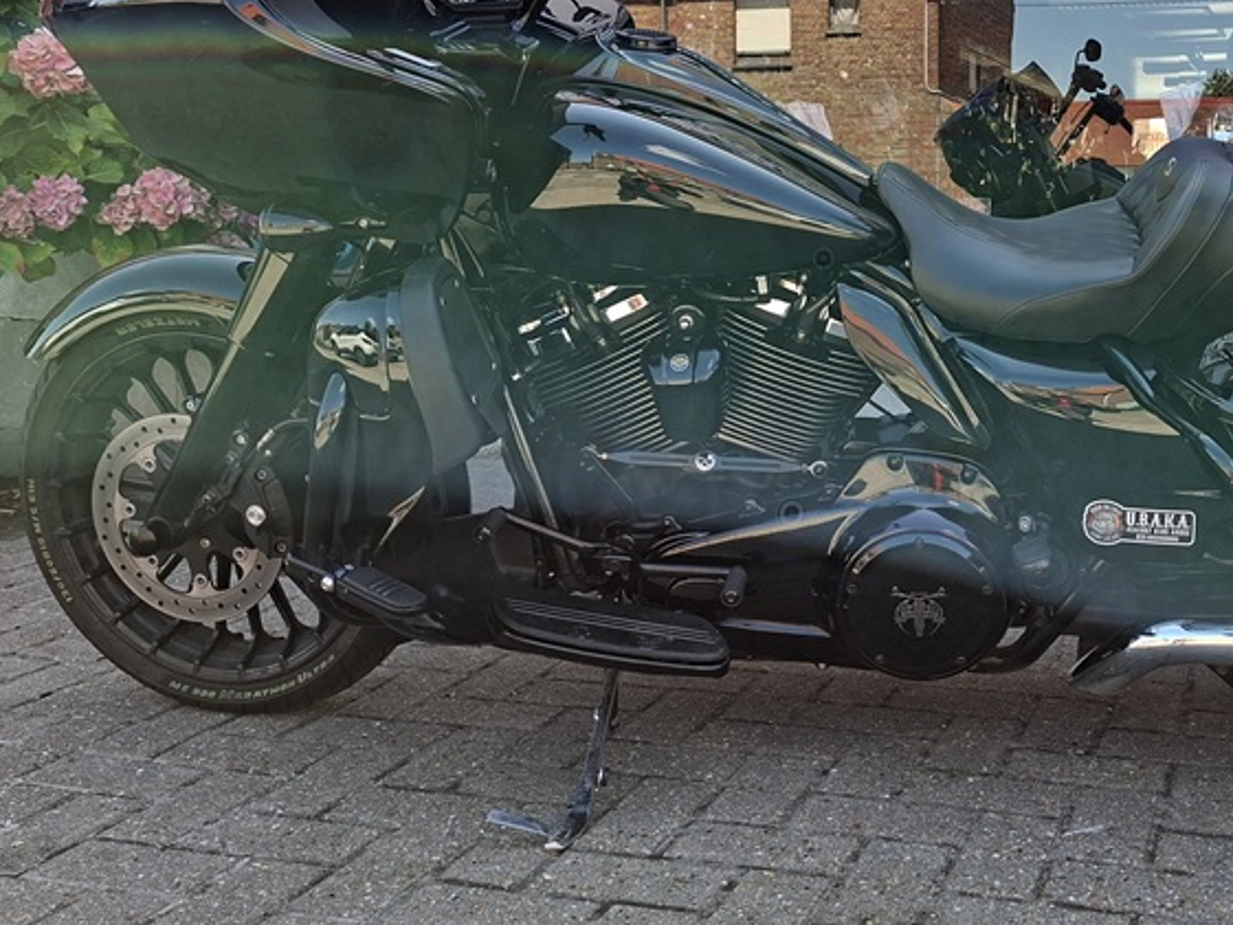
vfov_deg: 34.6
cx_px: 952
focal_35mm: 41
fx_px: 1461
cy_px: 259
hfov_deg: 44.0
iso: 50
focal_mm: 5.54
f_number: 1.8
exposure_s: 1/272
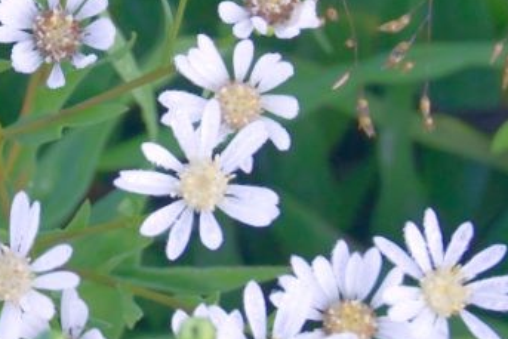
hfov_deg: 7.1
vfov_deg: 4.8
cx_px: -117
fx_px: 4076
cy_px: 15
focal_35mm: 289
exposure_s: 1/100
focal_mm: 55
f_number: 10
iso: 1000
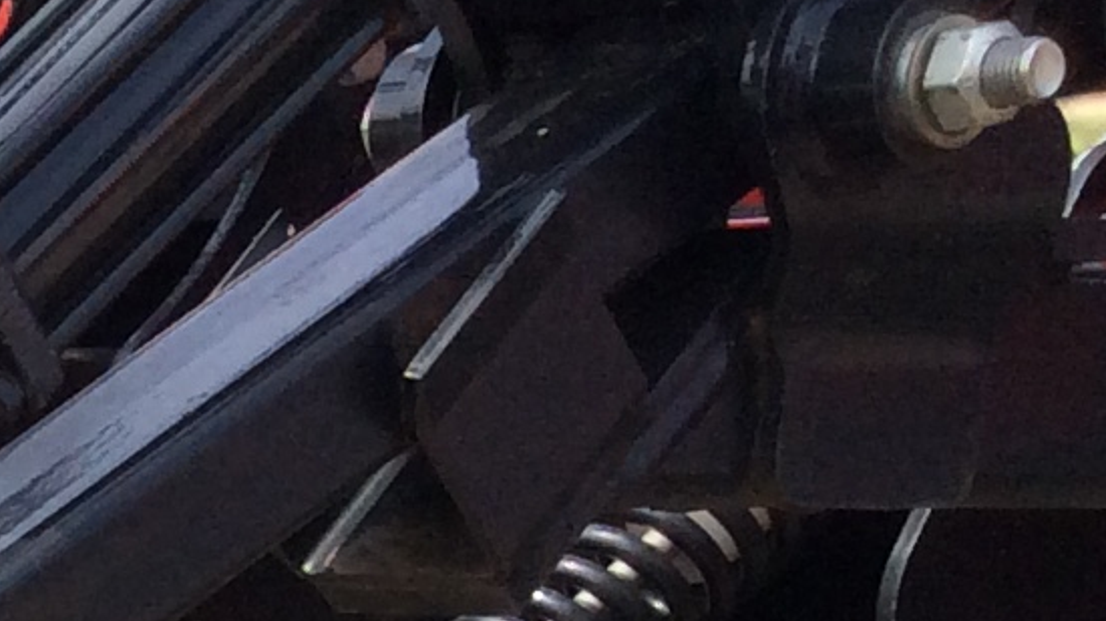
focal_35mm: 164
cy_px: 1682
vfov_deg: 6.8
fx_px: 4808
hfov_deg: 11.5
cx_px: -1241
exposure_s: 1/665
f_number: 2.4
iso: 32
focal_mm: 3.3
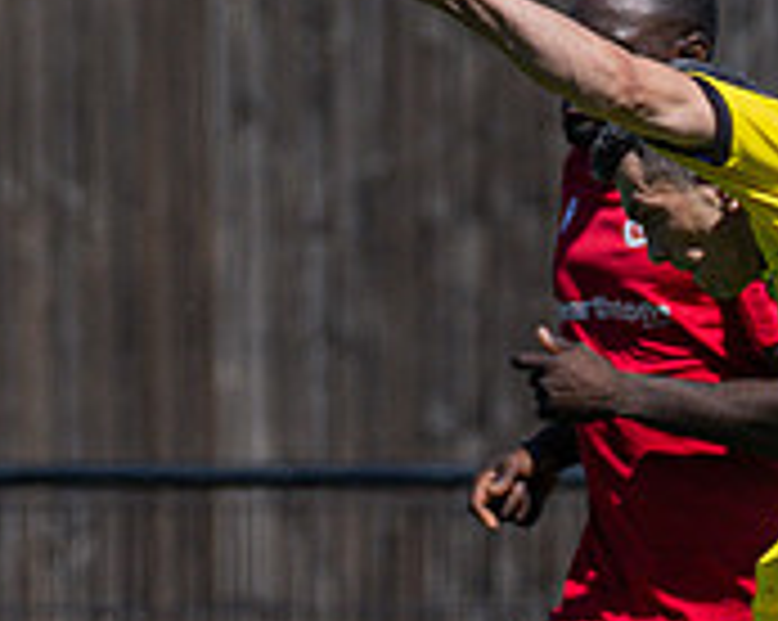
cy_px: 679
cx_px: 116
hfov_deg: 1.2
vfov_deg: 1.0
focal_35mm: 1600
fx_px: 36800
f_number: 4
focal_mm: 270
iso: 320
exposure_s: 1/3200
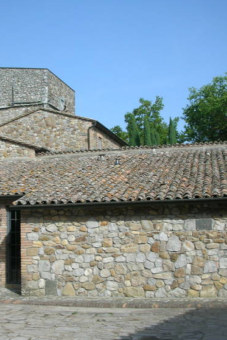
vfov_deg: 38.2
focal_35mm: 52
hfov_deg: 25.8
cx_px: 64
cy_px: 177
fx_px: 491
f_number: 8.5
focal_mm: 5.8
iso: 50
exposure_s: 1/93.2
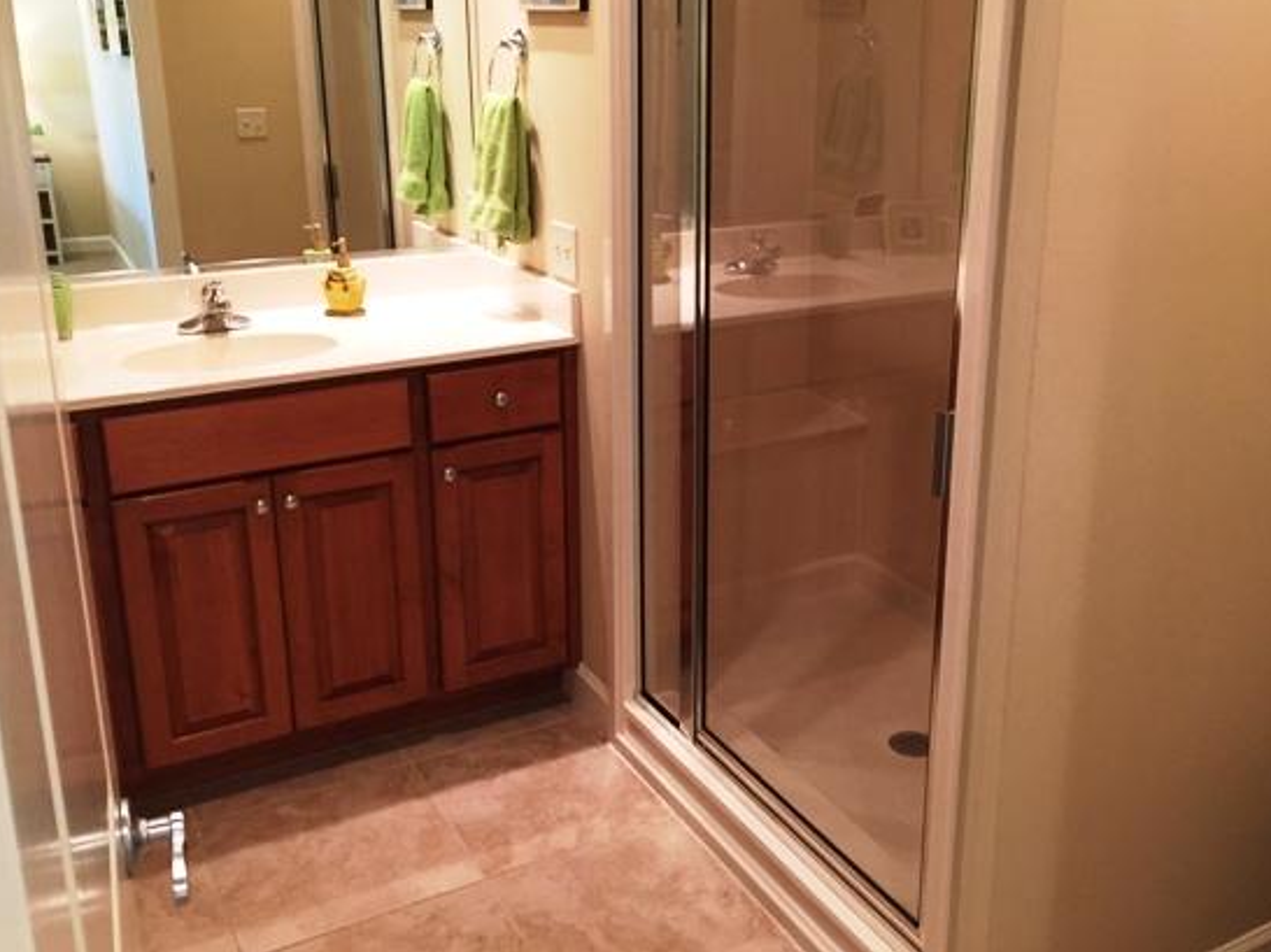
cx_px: 687
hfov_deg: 53.9
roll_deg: -0.7
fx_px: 1248
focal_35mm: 34
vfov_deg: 41.6
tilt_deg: -17.5
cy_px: 396
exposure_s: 1/30
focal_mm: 4.15
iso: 125
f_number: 2.2
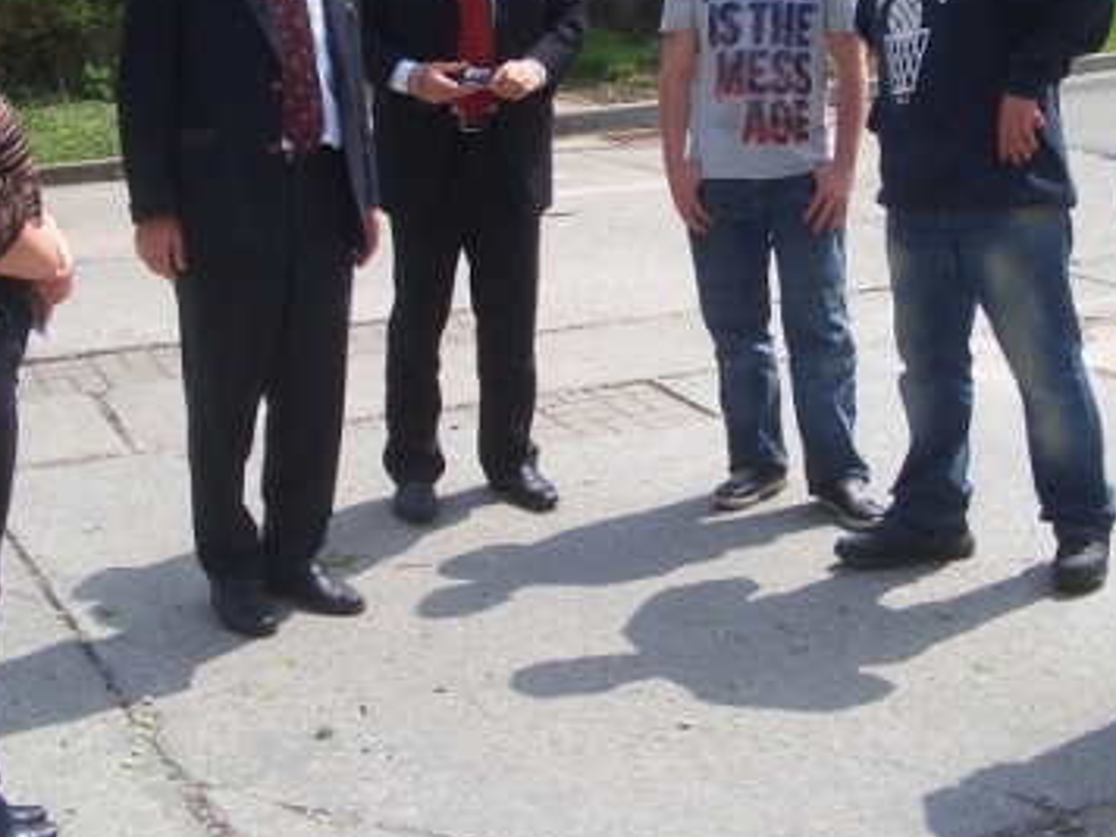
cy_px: 129
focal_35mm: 63
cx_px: 608
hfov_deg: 30.7
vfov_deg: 22.9
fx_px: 2031
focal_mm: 5.8
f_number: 4.3
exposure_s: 1/500
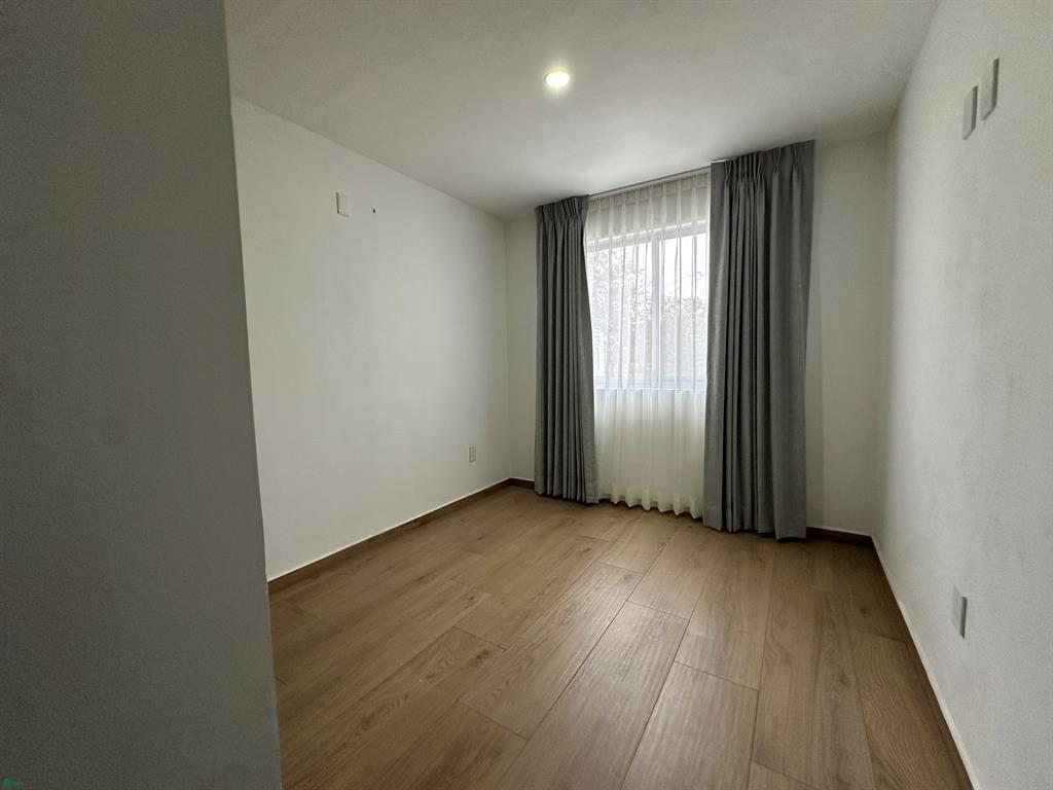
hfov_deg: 102.1
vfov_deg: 85.7
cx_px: 526
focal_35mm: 14
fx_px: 426
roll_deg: +1.2
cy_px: 395
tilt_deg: -3.8
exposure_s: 1/99
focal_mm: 2.22
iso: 200
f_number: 2.2
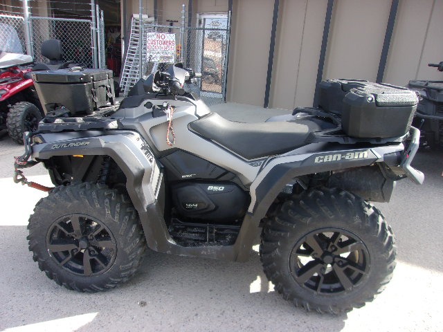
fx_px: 346
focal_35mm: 27
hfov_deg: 65.3
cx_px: 222
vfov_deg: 51.4
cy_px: 166
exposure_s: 1/200
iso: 80
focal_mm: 4.9
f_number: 3
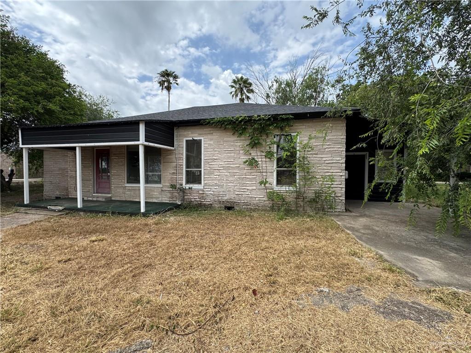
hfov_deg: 102.1
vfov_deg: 85.7
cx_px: 236
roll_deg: -0.7
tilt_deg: -2.5
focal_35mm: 14
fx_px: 190
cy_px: 176
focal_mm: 2.22
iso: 50
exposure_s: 1/921
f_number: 2.2
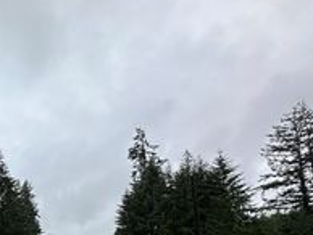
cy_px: 231
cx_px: -63
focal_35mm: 36
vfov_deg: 36.1
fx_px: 326
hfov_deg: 38.1
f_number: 2.2
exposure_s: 1/868
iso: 40
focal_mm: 2.22
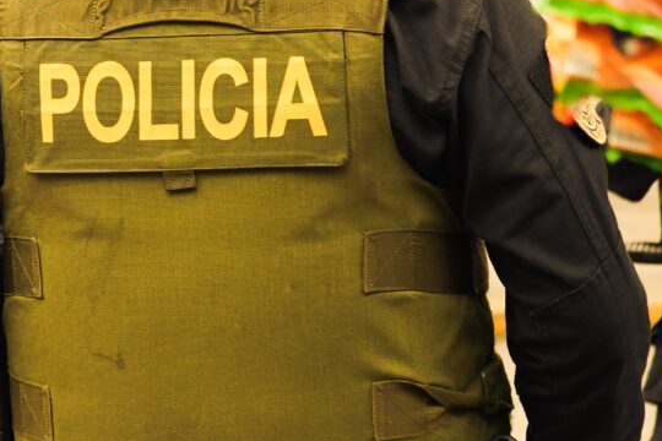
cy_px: 211
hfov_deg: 8.2
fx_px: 4578
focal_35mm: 249
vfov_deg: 5.5
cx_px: -59
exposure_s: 1/800
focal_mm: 70
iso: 800
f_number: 4
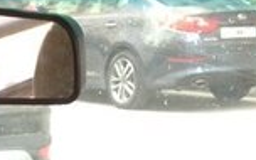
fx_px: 1060
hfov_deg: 13.7
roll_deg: +0.7
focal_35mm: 152
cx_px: 52
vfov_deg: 7.9
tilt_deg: -18.5
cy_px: 392
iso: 50
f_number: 2.4
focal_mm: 4.12
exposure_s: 1/24
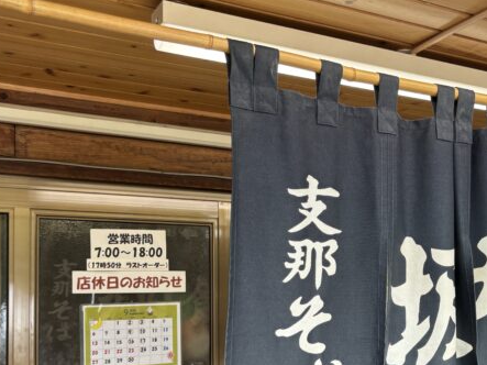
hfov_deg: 39.3
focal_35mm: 47
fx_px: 661
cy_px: 275
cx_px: 370
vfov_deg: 30.3
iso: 50
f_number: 1.6
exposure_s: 1/197
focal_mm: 5.96
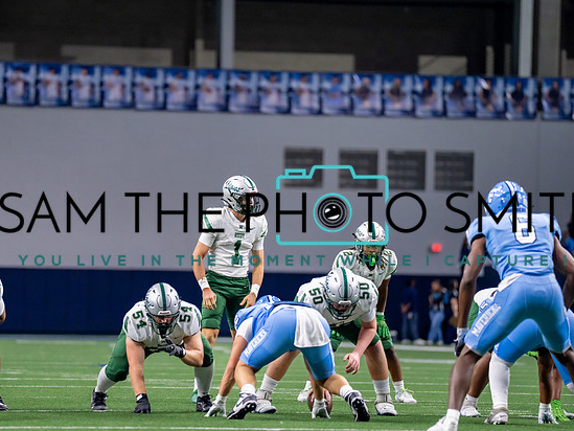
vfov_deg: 5.5
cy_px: 224
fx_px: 4495
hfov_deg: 7.3
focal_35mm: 271
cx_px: 232
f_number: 2.8
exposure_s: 1/1000
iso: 2000
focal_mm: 200
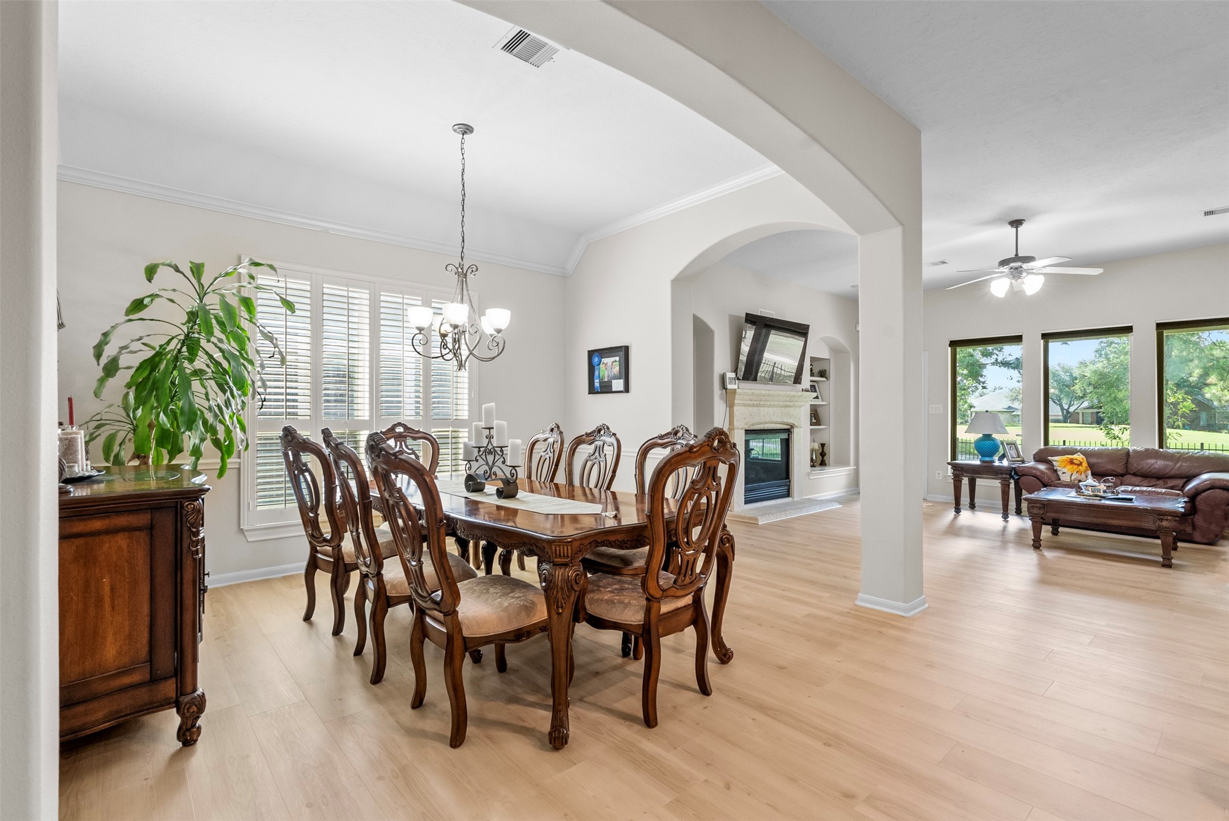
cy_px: 410
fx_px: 546
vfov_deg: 73.8
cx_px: 614
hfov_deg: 96.7
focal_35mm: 16
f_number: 9
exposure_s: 1/20
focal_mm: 16
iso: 3200
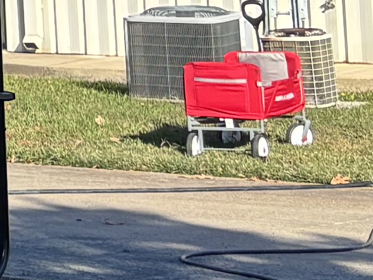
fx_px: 2176
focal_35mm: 202
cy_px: -195
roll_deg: +1.5
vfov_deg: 7.2
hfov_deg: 7.7
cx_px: -959
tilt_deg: +3.5
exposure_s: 1/1567
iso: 50
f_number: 1.6
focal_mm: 5.96
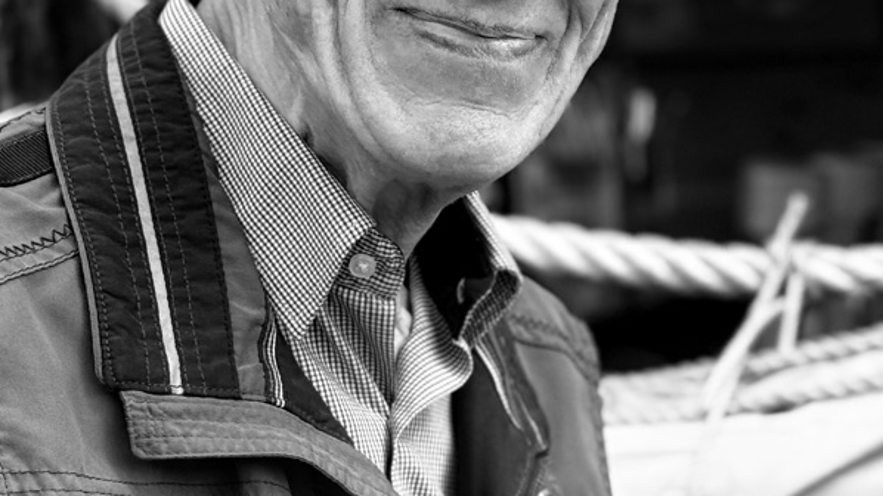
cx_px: 442
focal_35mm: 70
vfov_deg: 17.0
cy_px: 53
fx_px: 1639
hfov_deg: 30.2
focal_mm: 6.76
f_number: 1.78
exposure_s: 1/733
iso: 80
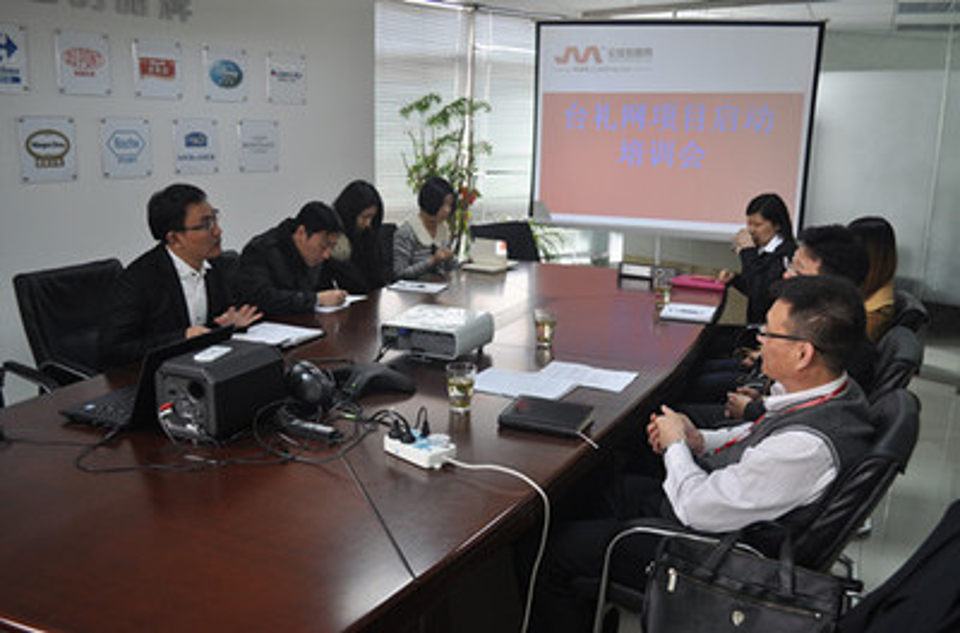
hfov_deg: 57.4
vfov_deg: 39.7
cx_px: 480
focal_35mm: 33
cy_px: 316
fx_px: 877
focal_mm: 22
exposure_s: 1/60
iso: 500
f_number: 4
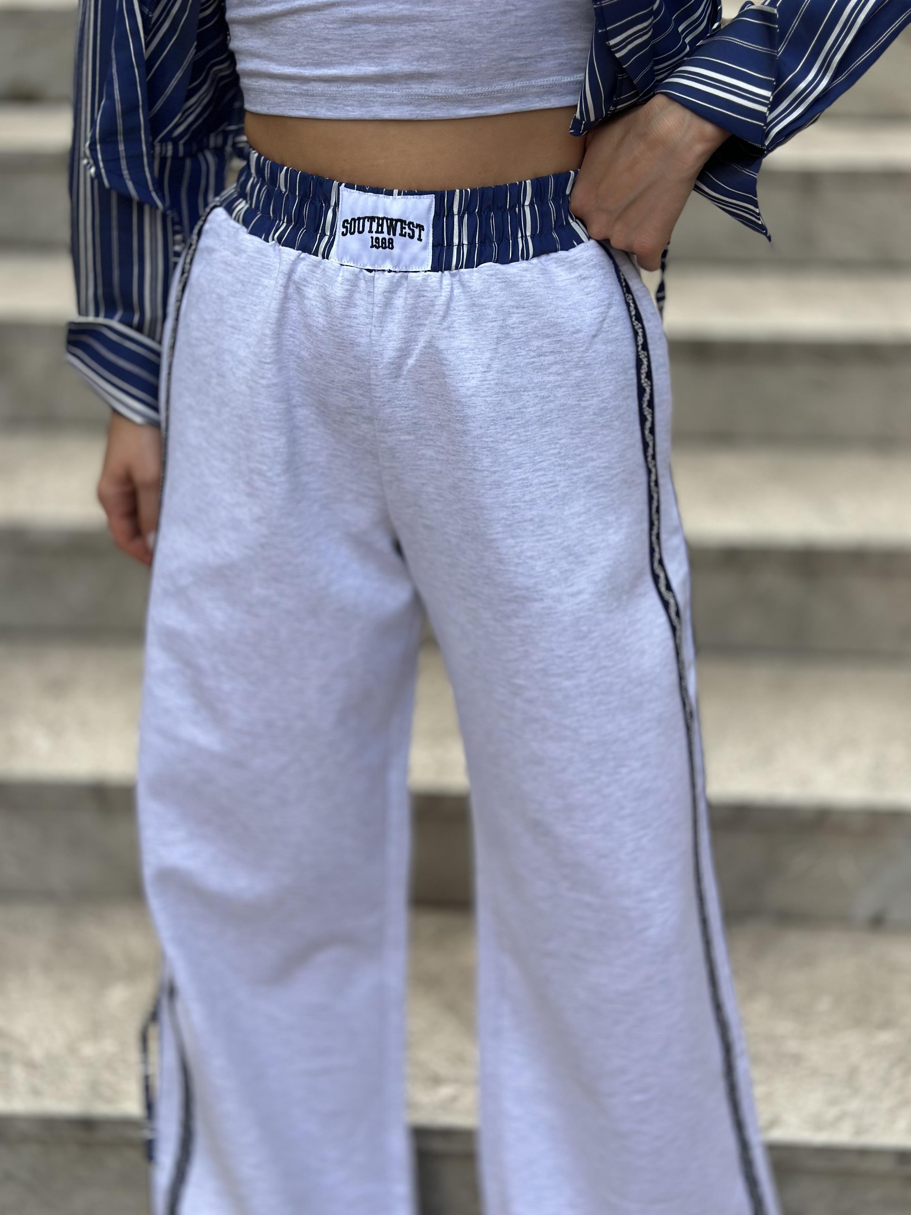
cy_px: 608
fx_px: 1684
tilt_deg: -24.4
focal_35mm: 48
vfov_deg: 39.7
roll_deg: -1.5
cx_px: 456
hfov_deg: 30.3
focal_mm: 6.86
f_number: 1.78
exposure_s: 1/627
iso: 80
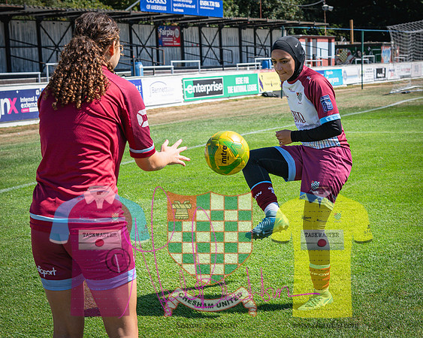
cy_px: 207
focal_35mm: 72
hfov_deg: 26.3
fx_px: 905
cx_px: 234
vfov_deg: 21.1
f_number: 4
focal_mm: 35
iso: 200
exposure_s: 1/1250
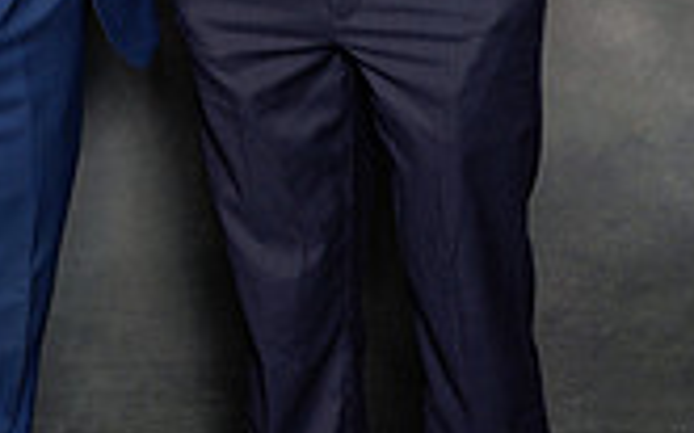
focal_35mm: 125
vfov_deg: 9.7
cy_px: -458
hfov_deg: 16.5
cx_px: 84
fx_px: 2363
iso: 100
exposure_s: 1/125
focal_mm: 30
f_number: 7.1
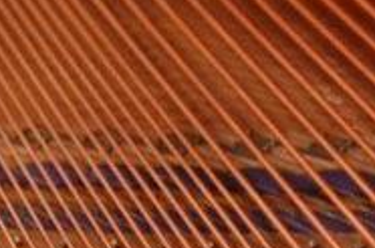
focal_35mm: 181
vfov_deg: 7.4
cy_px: 414
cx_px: 312
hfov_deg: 11.4
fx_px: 1878
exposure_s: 1/20
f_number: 2.2
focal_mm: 35
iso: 1600
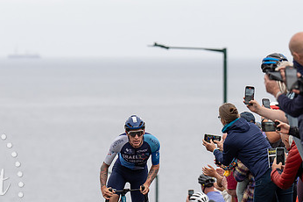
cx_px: 132
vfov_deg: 3.5
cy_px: 170
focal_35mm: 395
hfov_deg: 5.2
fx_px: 3321
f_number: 3.5
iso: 320
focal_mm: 167
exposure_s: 1/1000
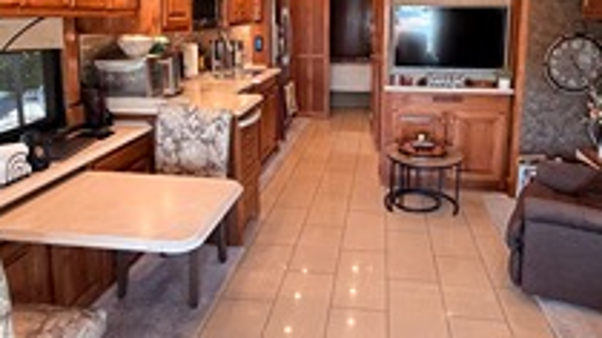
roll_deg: -0.2
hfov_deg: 65.9
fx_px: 463
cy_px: 80
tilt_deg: -10.0
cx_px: 330
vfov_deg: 39.0
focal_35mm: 29
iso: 400
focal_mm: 2.22
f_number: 2.2
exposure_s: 1/50
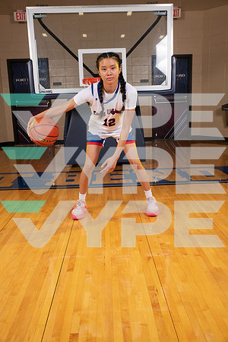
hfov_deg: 38.9
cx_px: 114
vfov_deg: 55.8
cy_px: 171
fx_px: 323
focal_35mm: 34
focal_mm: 34
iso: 320
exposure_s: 1/320
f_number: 7.1
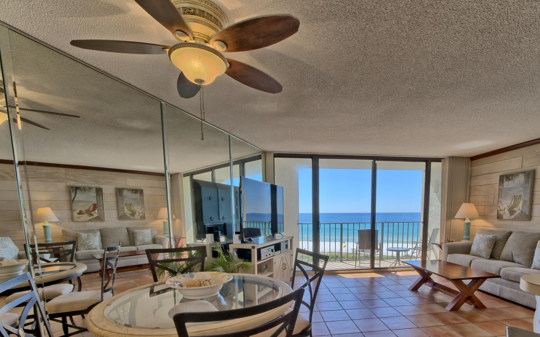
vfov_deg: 64.4
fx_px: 250
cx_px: 310
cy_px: 248
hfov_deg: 93.7
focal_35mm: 17
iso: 200
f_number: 19
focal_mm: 12
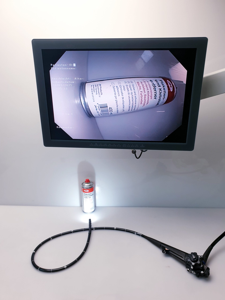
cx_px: 112
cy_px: 150
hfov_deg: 53.1
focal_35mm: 26
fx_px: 225
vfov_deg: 67.3
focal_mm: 4.3
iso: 80
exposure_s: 1/100
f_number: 2.4
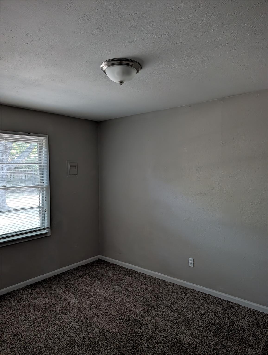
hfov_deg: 56.9
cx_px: 134
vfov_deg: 71.5
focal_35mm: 24
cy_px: 178
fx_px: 247
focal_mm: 6.9
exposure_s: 1/67.1
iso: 506
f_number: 1.68
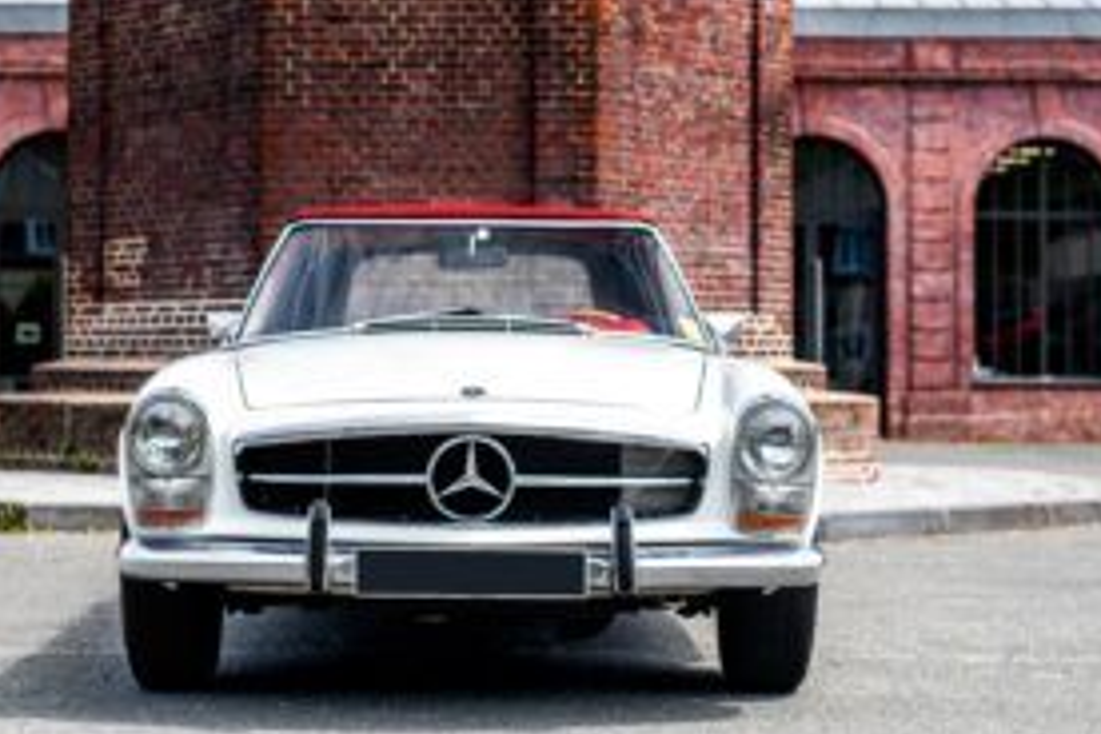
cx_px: 467
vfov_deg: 18.9
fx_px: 2202
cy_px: 325
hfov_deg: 28.0
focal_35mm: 72
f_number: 3.2
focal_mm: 50
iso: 100
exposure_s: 1/640
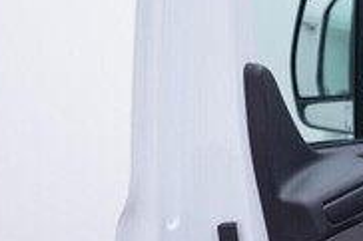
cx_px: 455
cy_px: 150
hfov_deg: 17.7
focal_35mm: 109
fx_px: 1098
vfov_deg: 12.5
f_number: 4
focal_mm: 24
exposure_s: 1/60
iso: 125
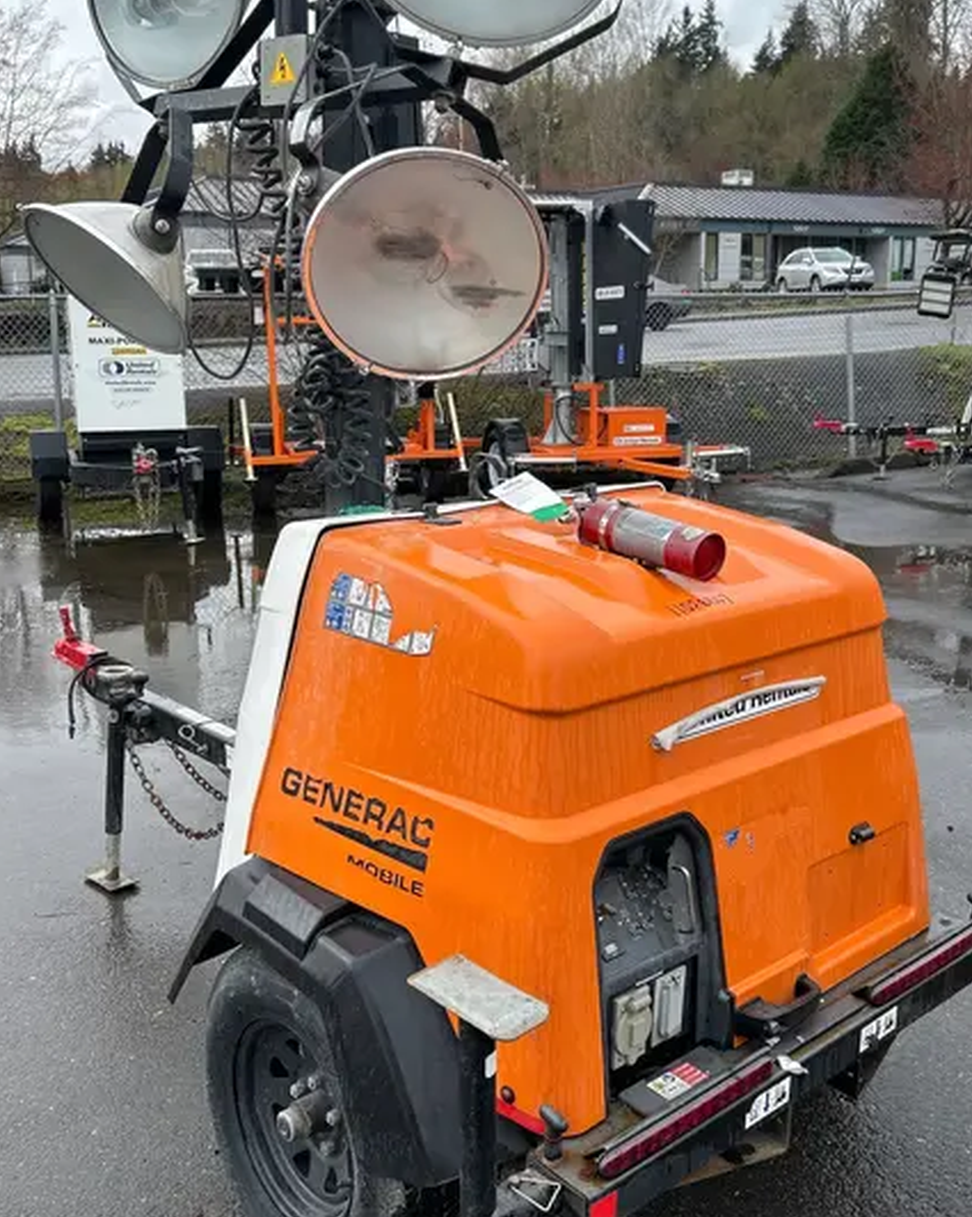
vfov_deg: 51.5
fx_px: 1260
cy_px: 580
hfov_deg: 42.2
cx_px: 505
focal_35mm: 35
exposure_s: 1/1344
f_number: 1.5
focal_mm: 5.7
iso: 50
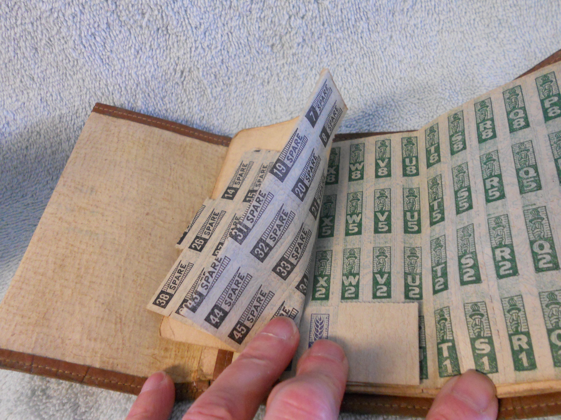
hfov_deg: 56.8
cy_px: 210
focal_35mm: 32
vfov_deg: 44.2
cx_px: 280
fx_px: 519
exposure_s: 1/25
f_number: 3.5
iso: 400
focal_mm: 5.8
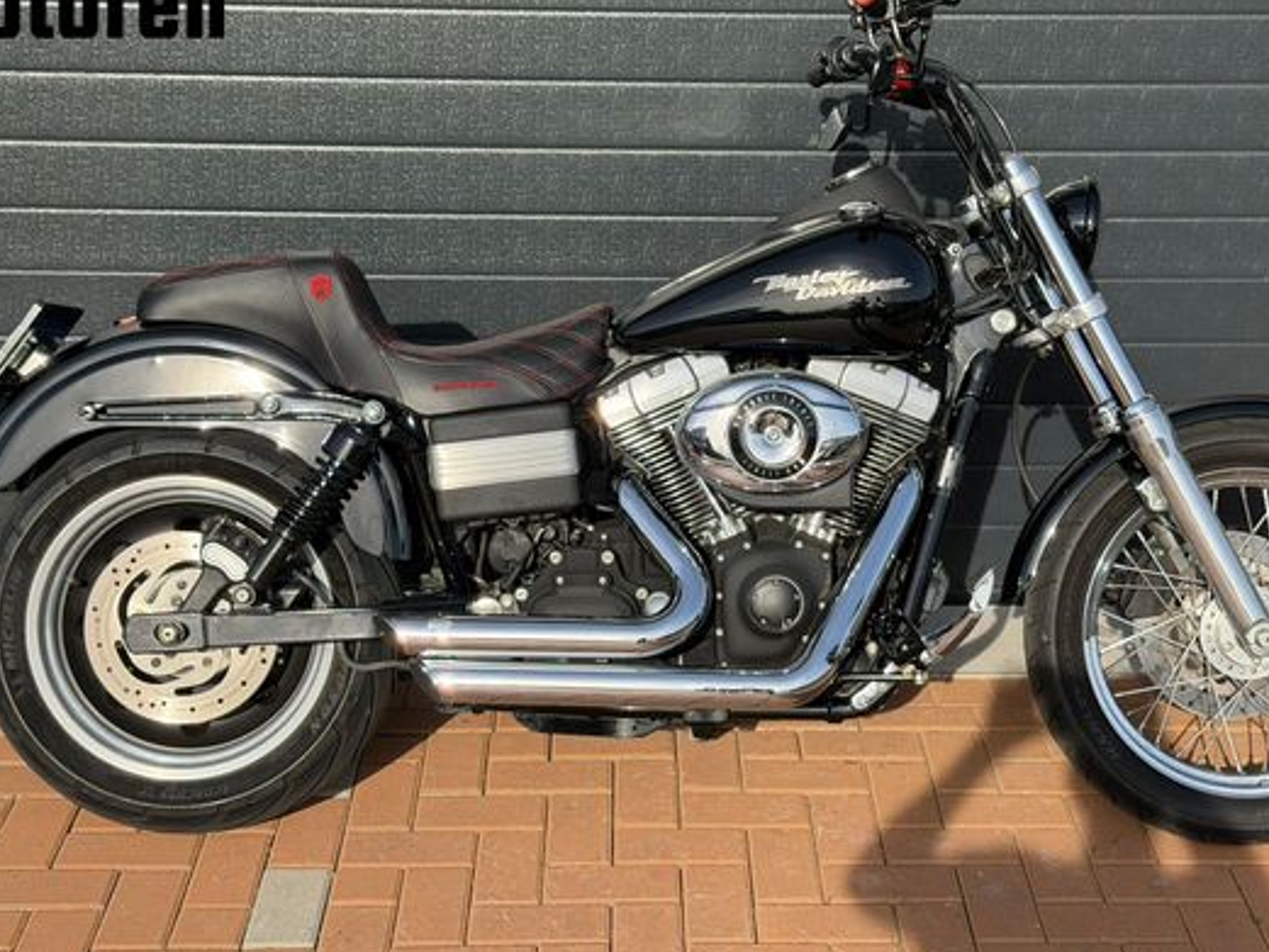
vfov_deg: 24.8
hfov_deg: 32.7
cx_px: 692
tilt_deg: -18.8
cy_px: 460
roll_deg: -0.5
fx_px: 2163
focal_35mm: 59
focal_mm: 6.76
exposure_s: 1/4098
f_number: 1.78
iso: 100
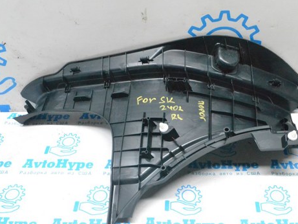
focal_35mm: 44
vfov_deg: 32.9
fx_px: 379
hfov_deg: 42.5
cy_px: 115
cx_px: 193
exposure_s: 1/160
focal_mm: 22
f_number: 9
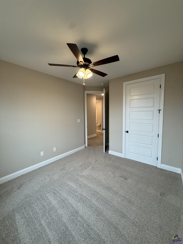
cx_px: 92
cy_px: 122
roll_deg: +0.7
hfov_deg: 85.7
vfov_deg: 102.1
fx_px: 99
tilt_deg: -4.0
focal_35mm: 14
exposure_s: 1/120
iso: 200
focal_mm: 2.22
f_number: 2.2
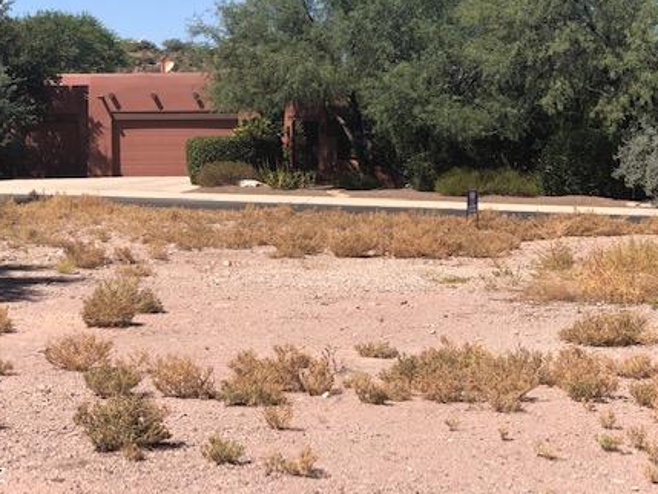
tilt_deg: -1.2
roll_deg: -0.2
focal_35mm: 85
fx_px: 1616
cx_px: 351
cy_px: 138
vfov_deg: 17.3
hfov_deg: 23.0
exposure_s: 1/813
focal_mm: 6.6
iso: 20
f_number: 2.8
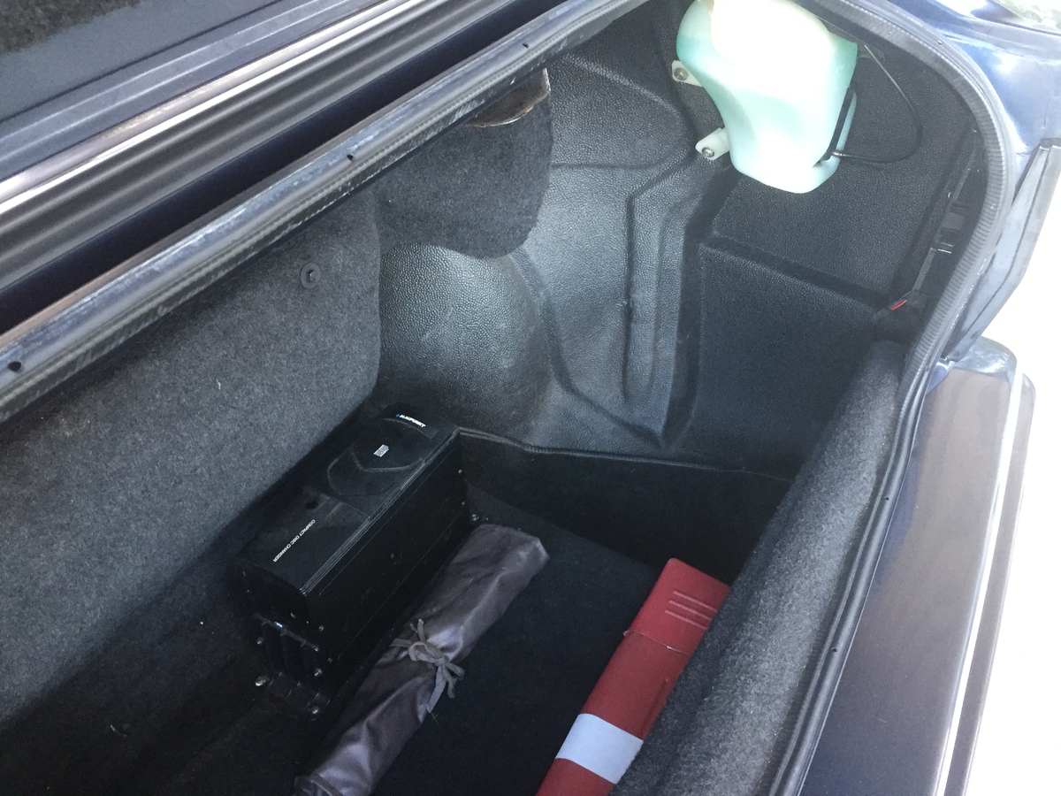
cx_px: 530
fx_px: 889
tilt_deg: -42.8
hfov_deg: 61.7
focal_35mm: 29
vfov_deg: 48.2
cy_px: 398
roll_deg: -3.4
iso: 250
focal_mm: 4.15
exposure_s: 1/33
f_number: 2.2
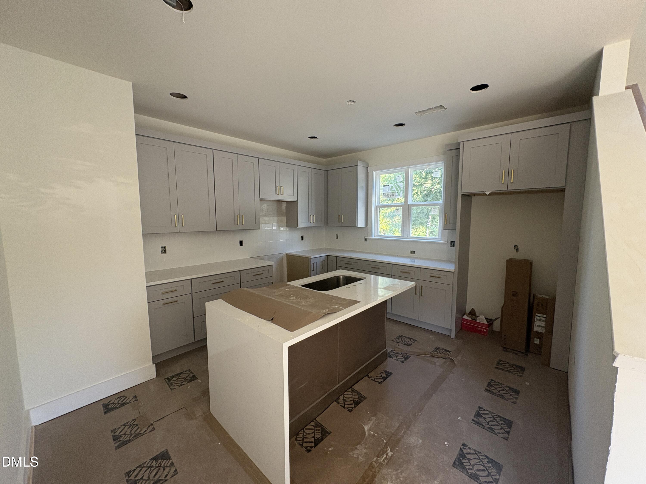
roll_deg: +0.2
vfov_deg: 85.7
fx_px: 261
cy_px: 242
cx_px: 323
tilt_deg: -5.2
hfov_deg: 102.1
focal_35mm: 14
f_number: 2.2
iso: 200
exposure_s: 1/99
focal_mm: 2.22
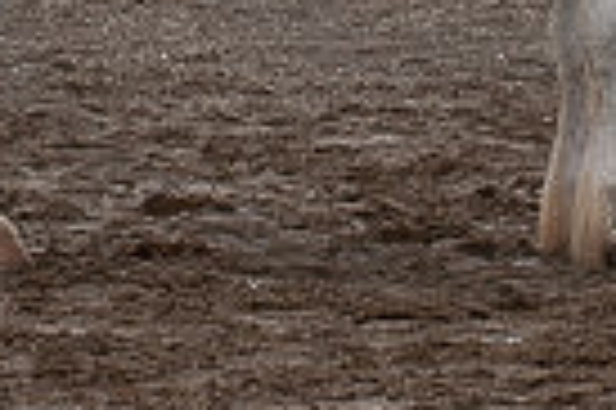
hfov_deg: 4.8
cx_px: 432
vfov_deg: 3.2
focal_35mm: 426
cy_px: -300
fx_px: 7281
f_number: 5.6
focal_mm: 116
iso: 560
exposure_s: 1/1250
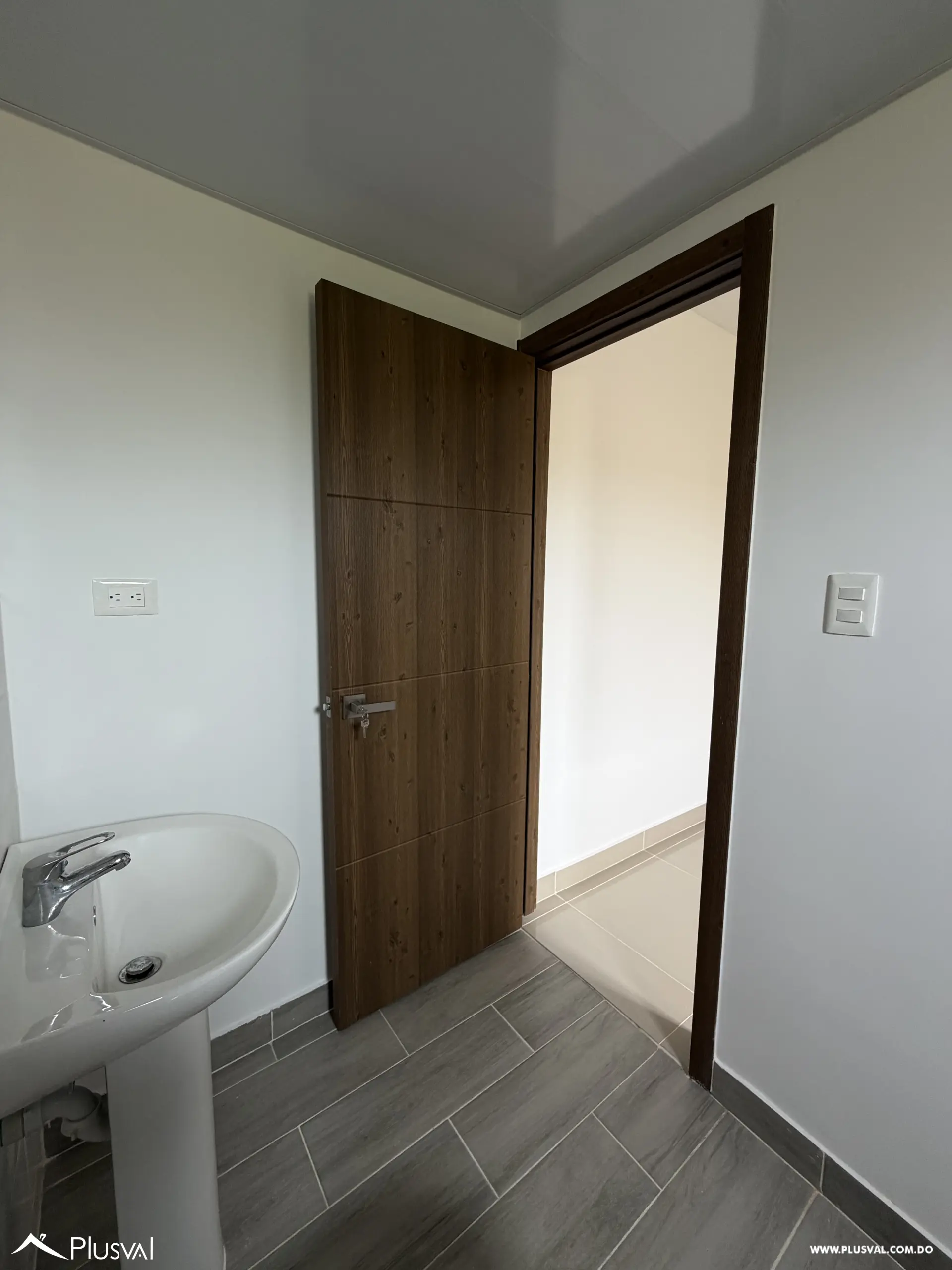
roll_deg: -0.8
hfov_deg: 85.7
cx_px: 476
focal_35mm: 14
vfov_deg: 102.1
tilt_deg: -6.7
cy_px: 635
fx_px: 513
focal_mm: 2.22
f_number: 2.2
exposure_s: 1/121
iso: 160
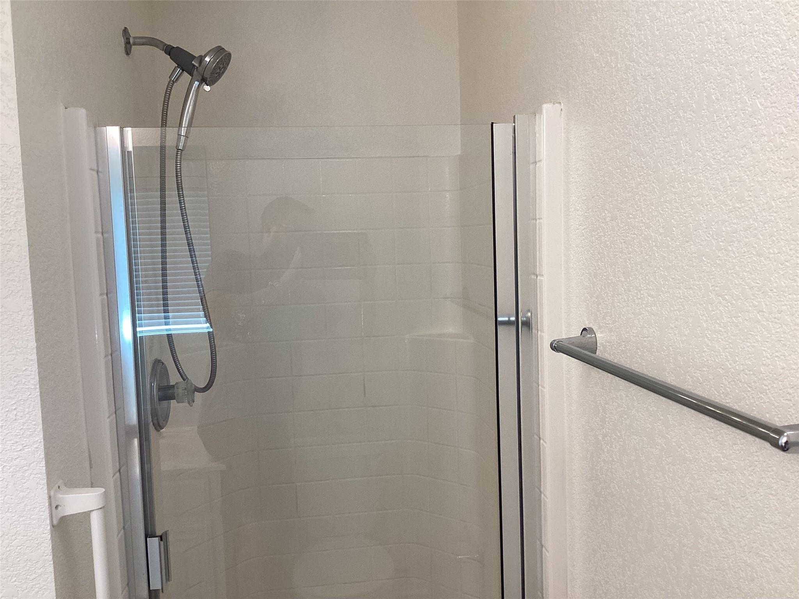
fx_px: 716
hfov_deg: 58.4
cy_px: 300
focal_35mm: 31
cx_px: 400
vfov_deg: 45.4
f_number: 2.4
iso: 64
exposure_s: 1/60
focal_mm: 3.3
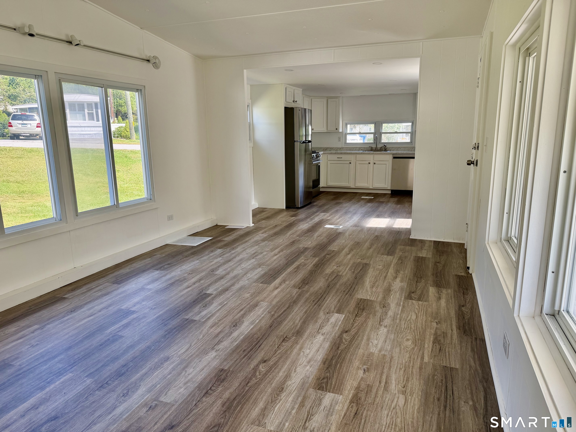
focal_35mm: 24
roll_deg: -0.3
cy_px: 216
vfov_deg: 56.8
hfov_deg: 71.6
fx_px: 399
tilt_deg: -12.1
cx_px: 288
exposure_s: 1/376
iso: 100
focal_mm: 6.76
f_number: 1.78
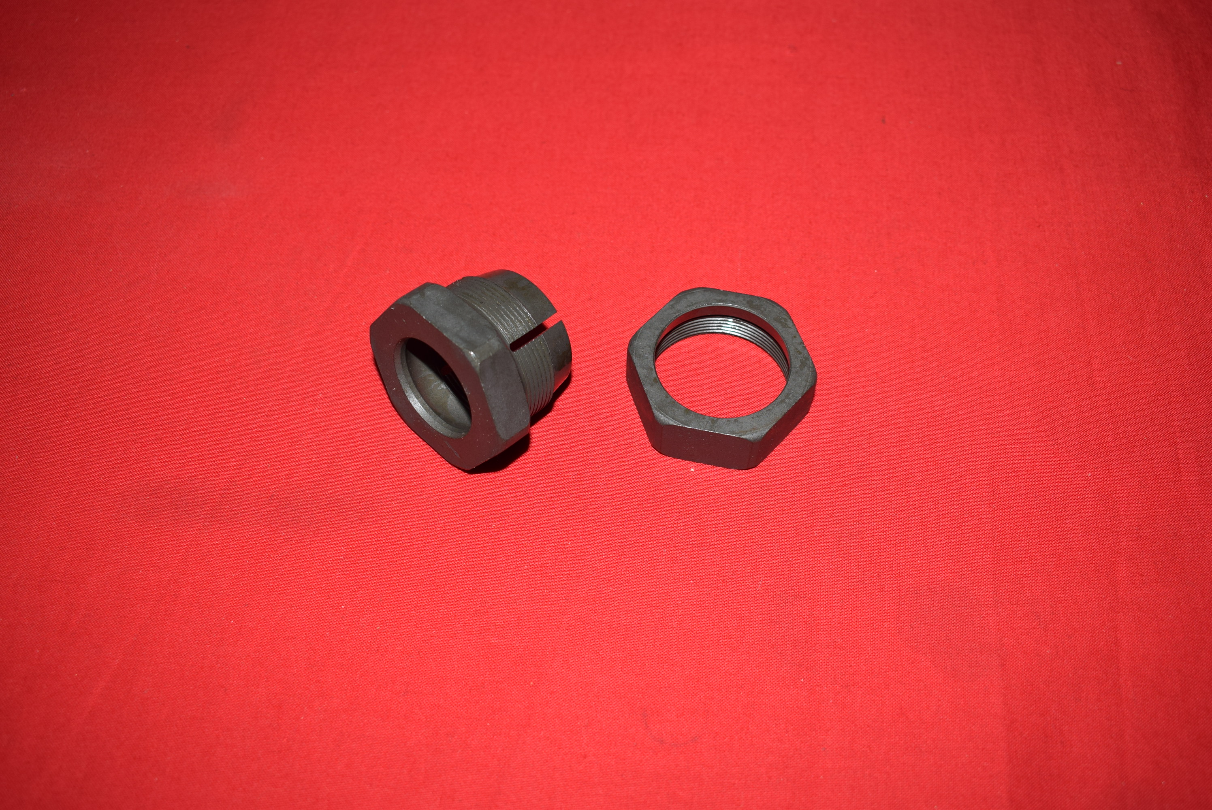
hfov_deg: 53.1
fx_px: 1213
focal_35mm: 36
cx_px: 606
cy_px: 405
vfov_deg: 36.9
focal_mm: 24
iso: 160
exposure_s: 1/125
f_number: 5.6
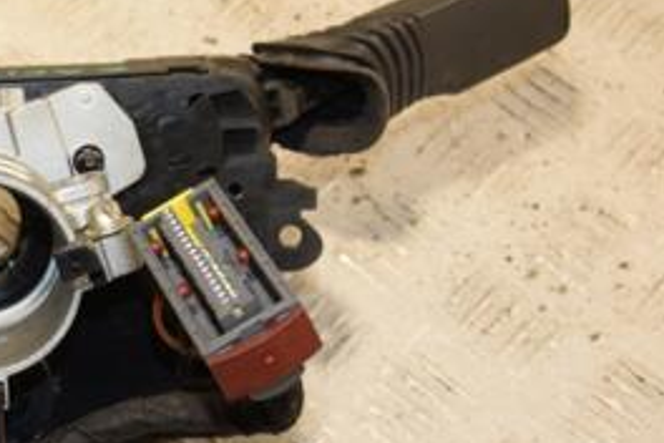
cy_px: 194
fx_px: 2010
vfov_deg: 12.6
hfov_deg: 18.2
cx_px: -43
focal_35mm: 109
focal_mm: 32
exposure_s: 1/200
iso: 800
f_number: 6.3
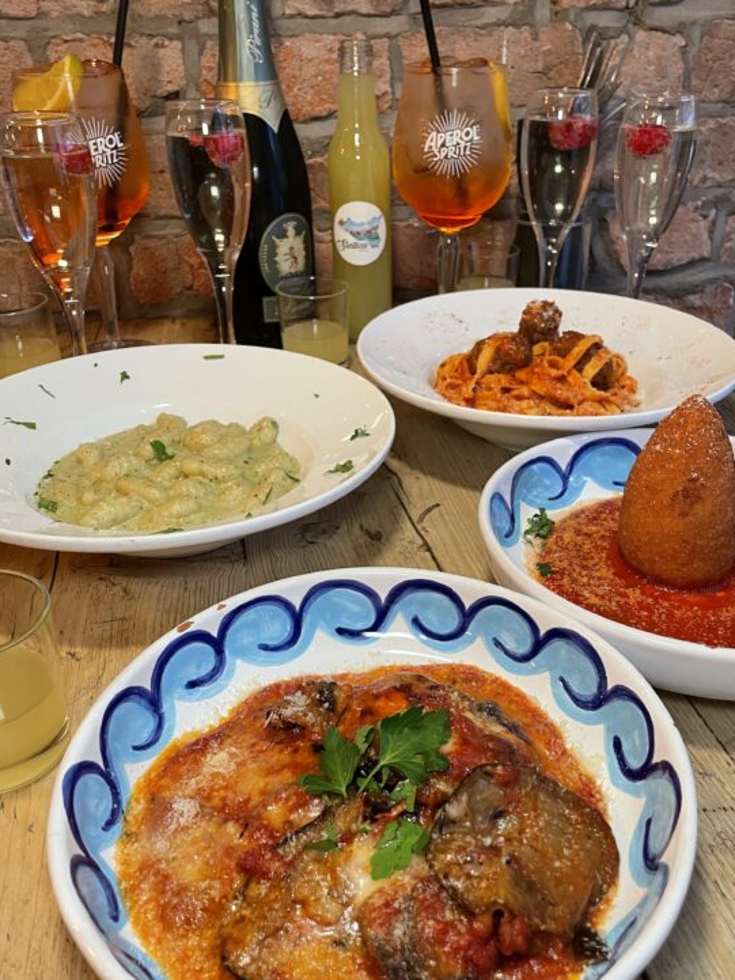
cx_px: 397
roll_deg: +0.4
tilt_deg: -31.6
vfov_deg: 59.9
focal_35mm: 30
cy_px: 533
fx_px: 849
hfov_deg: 46.8
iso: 160
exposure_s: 1/52
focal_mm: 4.2
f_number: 1.6
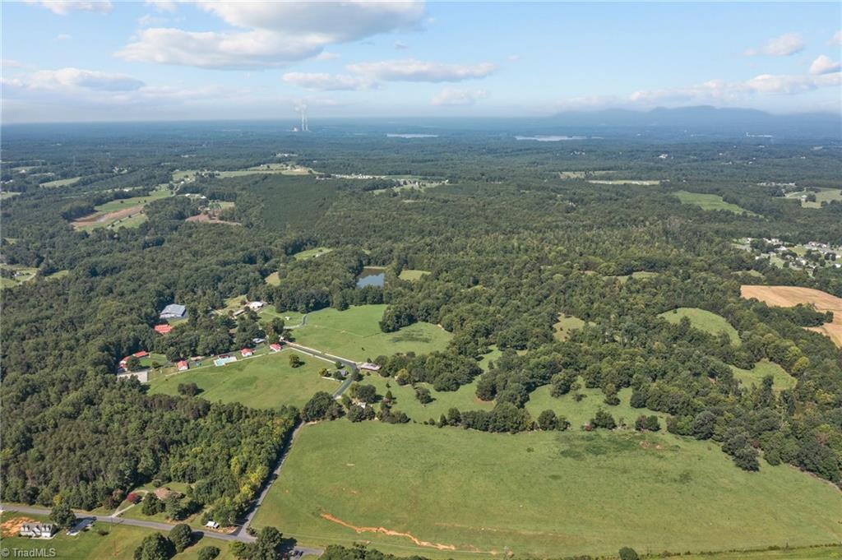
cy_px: 280
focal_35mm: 28
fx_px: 654
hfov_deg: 65.5
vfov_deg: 46.3
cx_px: 421
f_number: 5.6
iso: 100
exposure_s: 1/320
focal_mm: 10.26
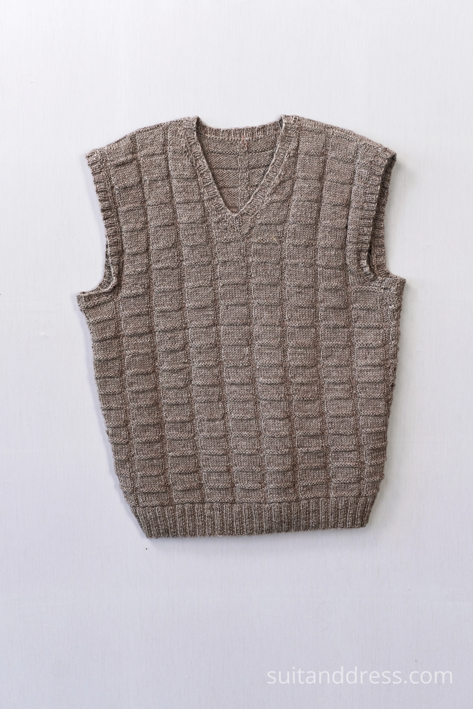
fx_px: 946
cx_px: 236
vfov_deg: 41.1
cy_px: 354
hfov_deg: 28.1
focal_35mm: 48
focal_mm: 32
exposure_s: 1/60
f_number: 6.3
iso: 320
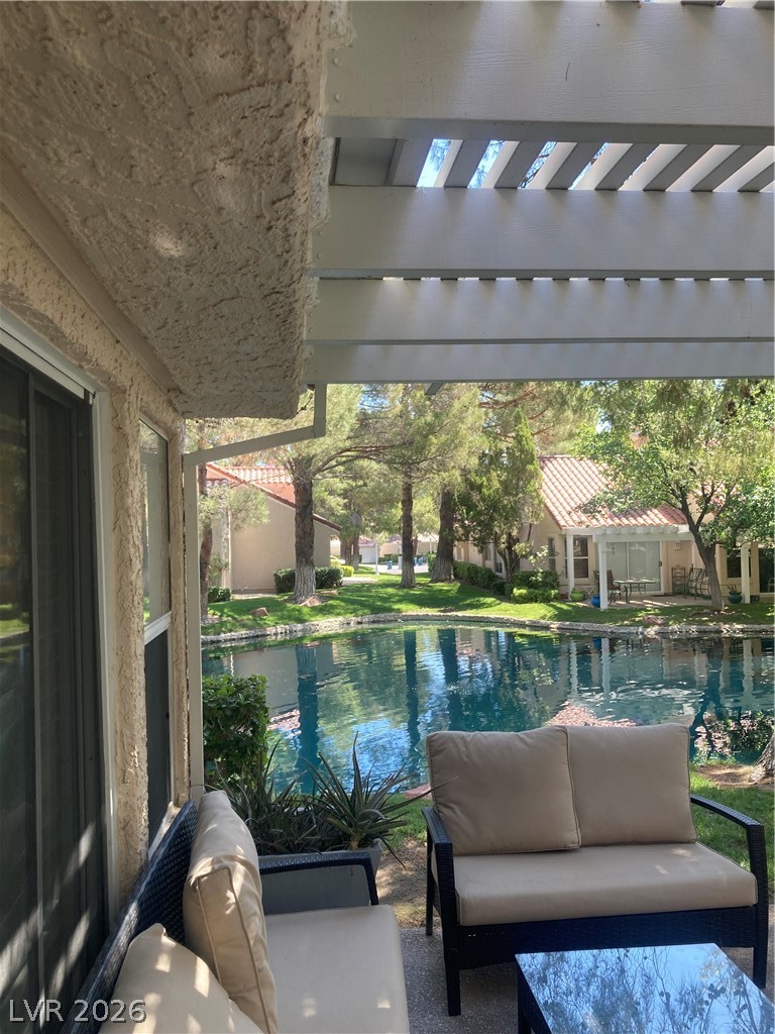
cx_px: 388
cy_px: 517
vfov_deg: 63.4
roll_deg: +1.0
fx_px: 836
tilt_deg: +1.8
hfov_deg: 49.7
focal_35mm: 28
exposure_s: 1/125
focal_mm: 3.99
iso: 20
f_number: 1.8
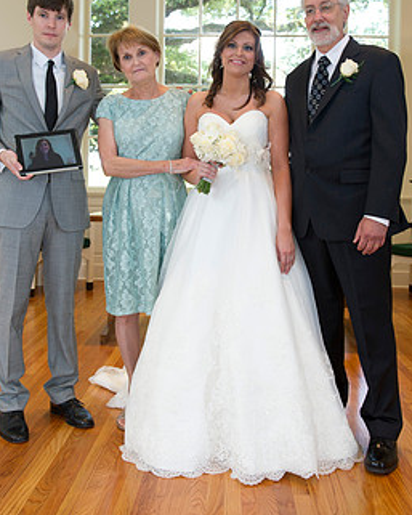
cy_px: 199
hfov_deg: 35.7
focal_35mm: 42
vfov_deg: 43.5
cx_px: 198
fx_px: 640
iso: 800
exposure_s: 1/80
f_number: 5
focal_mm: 32
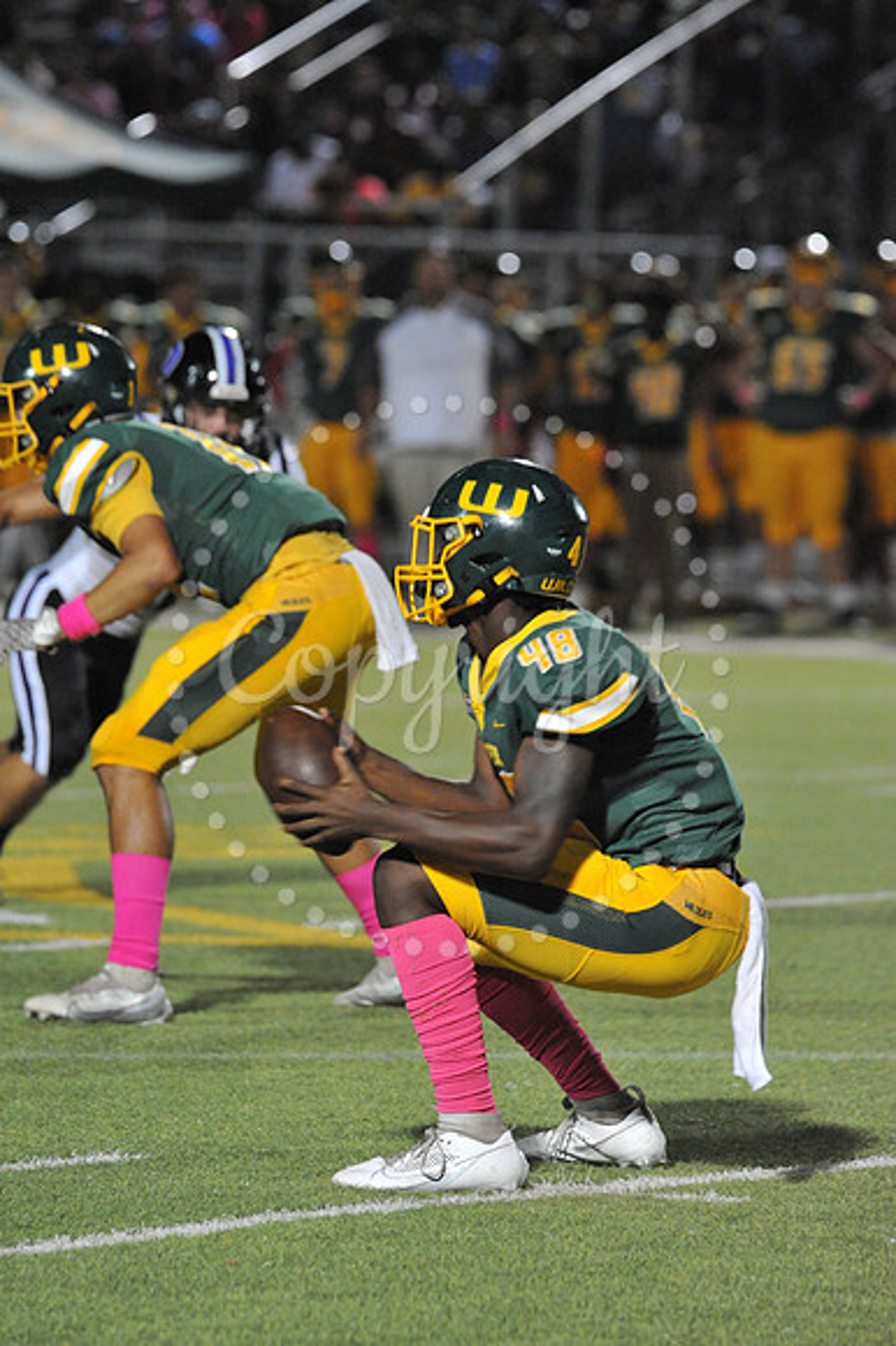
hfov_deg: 3.9
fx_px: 13081
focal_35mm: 350
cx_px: 448
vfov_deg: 5.9
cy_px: 673
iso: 6400
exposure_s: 1/200
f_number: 7.1
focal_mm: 350
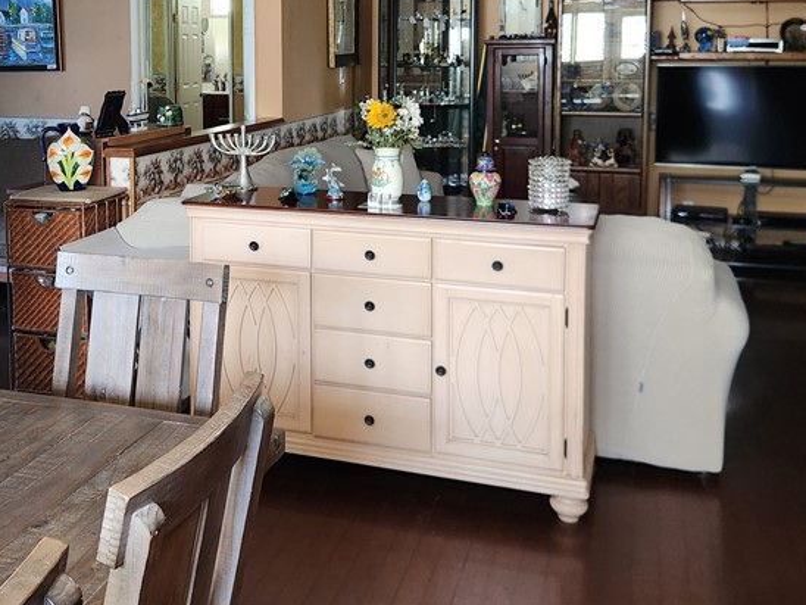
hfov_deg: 43.1
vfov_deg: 32.8
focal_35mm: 43
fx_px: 1001
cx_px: 256
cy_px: 137
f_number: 1.8
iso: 500
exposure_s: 1/120
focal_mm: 5.4
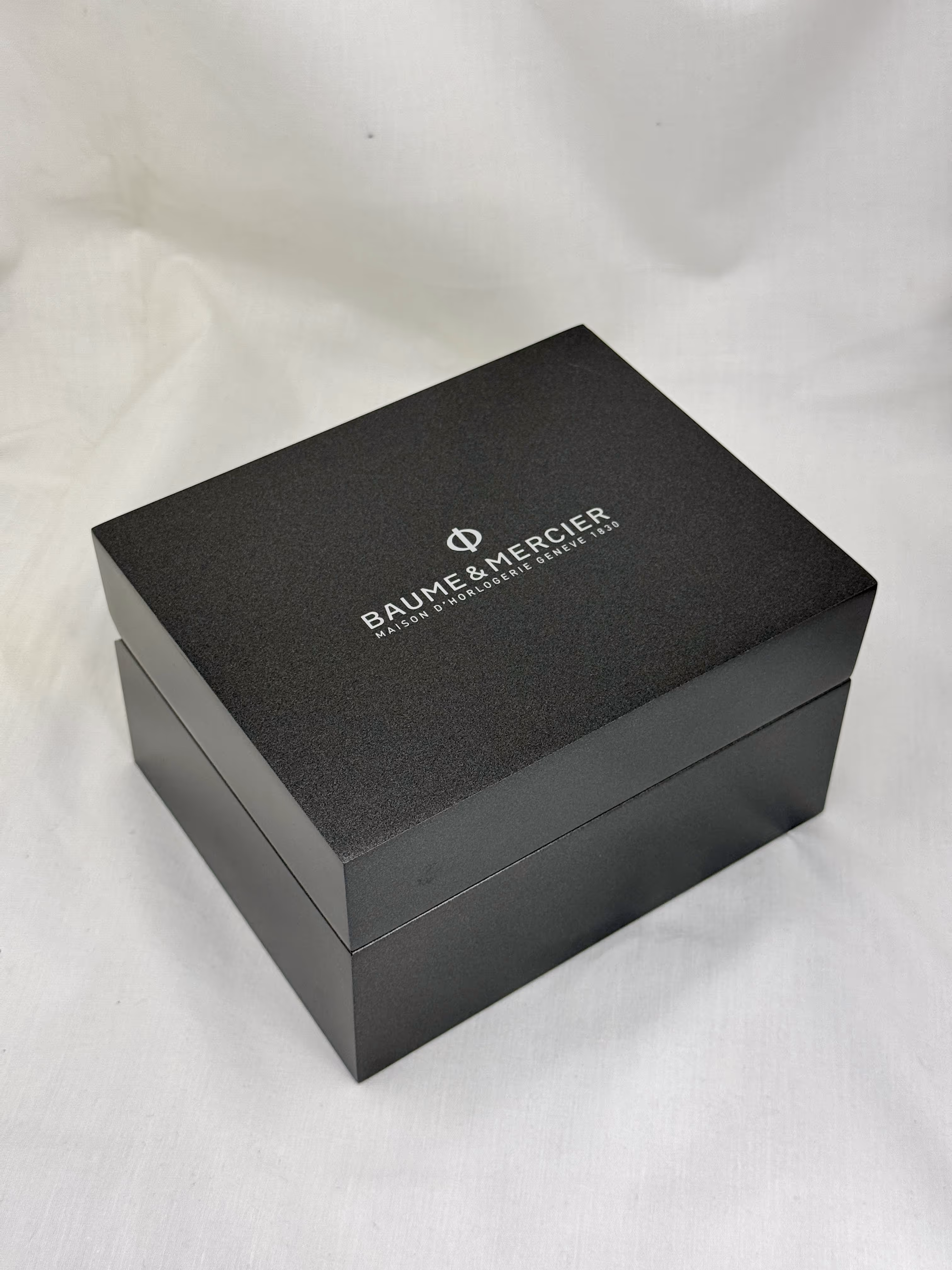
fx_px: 1760
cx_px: 476
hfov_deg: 30.3
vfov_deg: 39.7
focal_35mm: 48
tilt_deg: -46.8
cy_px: 635
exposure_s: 1/121
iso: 64
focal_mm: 6.76
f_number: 1.78
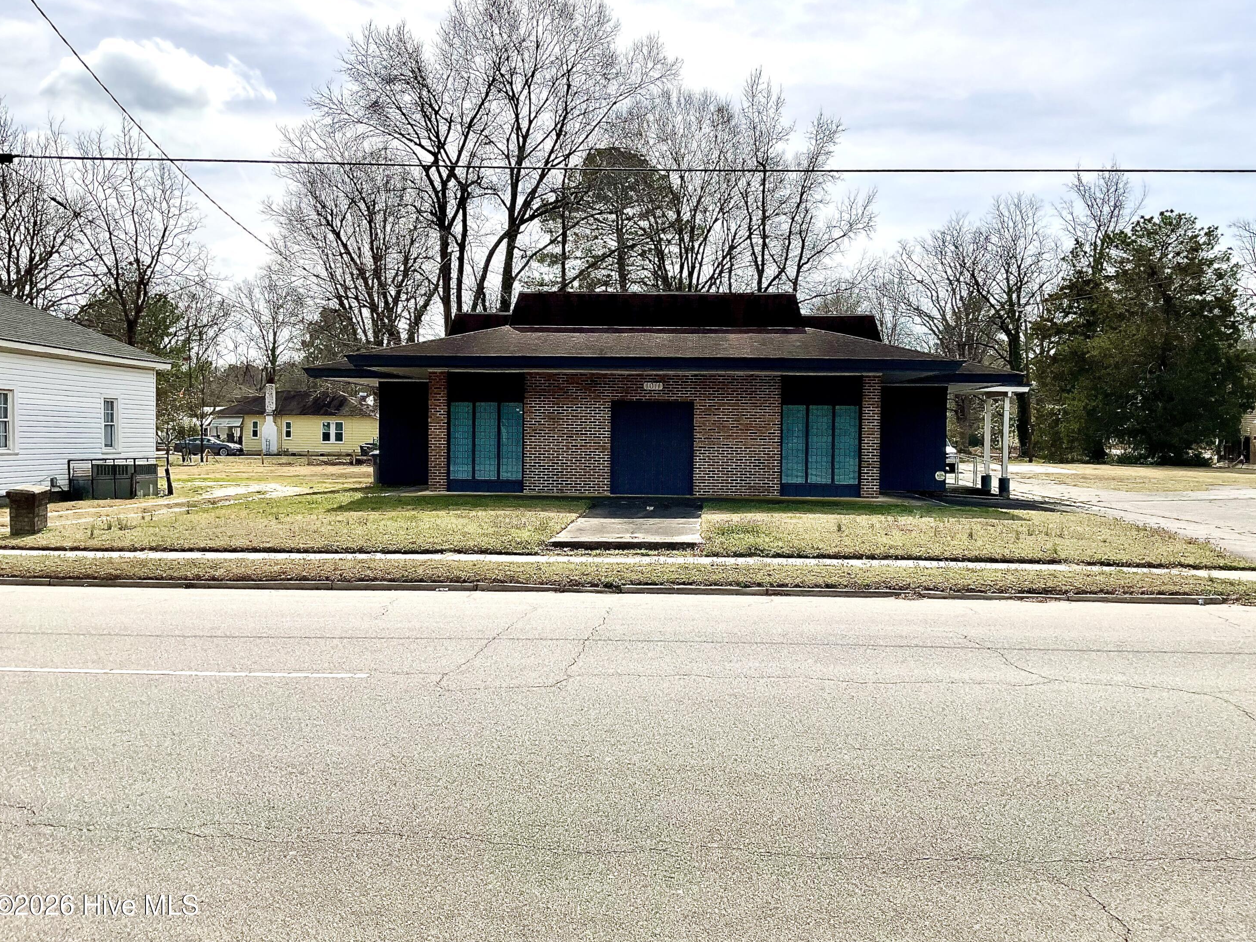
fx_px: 1089
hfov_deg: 60.0
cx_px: 641
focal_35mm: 30
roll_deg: -1.3
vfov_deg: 46.8
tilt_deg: -0.9
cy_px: 463
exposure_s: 1/3788
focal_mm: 3
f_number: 1.8
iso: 16
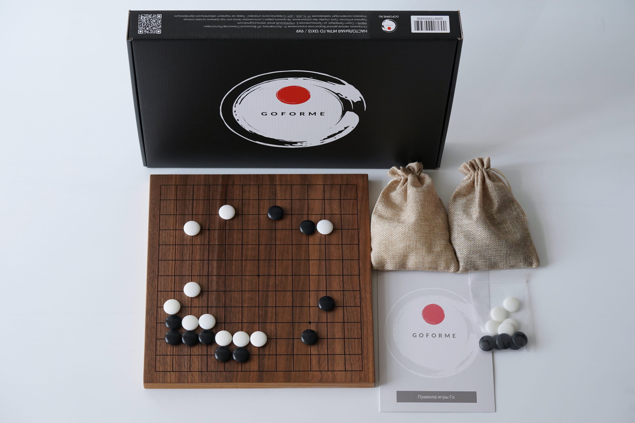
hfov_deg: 22.6
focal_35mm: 90
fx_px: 1587
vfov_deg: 15.2
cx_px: 318
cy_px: 212
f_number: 7.1
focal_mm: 90
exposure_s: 1/250
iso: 2500
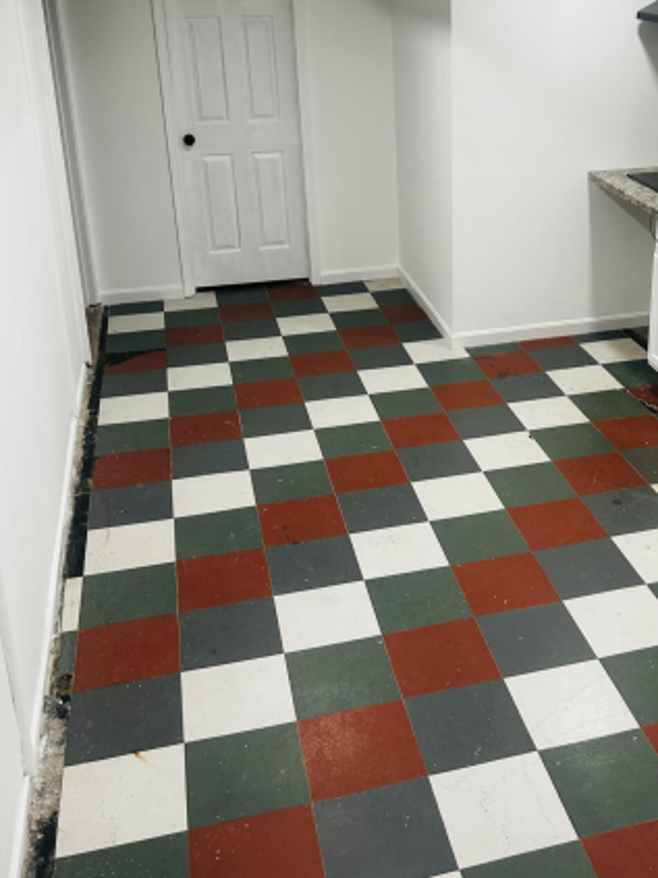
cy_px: 319
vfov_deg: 45.3
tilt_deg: -19.8
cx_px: 486
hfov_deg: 34.5
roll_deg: +0.7
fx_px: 1040
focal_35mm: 41
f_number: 1.5
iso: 80
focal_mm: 5.7
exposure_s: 1/120
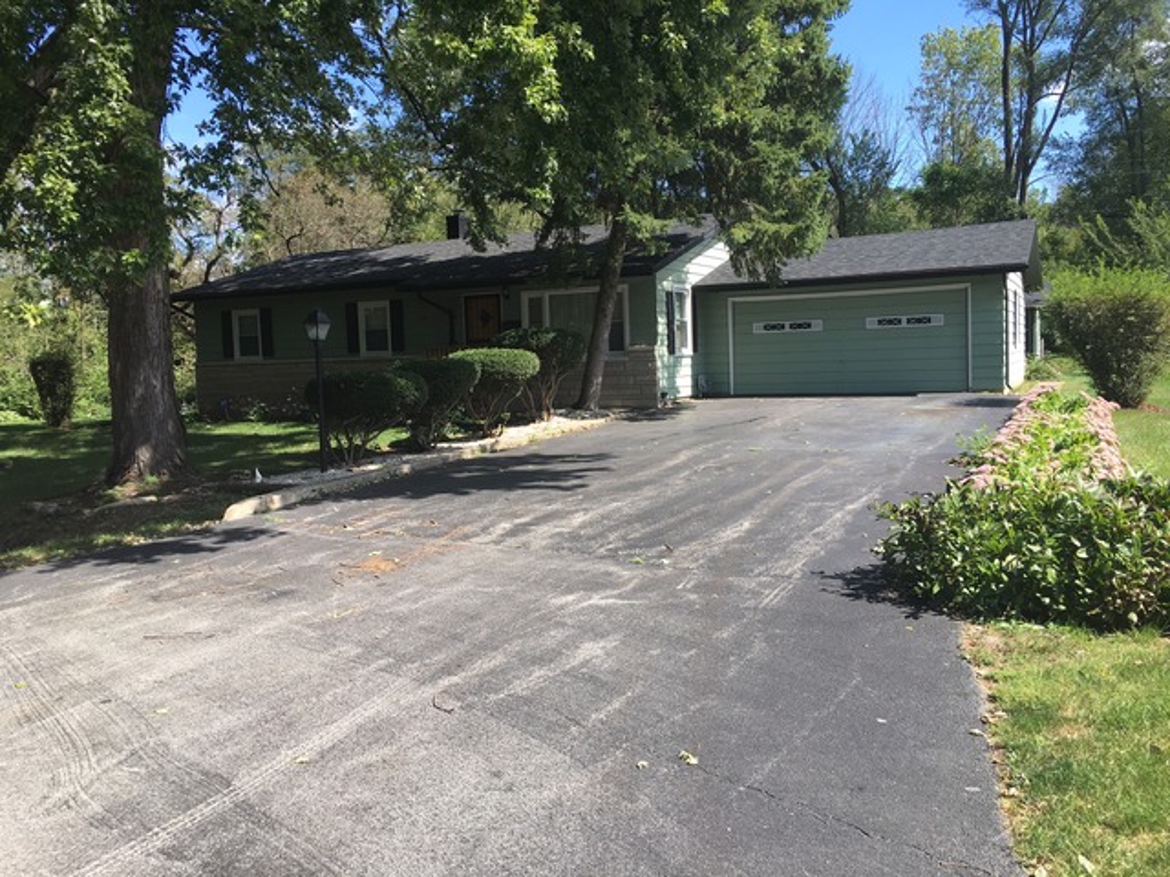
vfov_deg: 48.2
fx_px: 980
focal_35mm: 29
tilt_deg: -3.9
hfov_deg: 61.7
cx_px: 585
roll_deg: +1.2
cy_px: 438
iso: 25
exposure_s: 1/553
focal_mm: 4.15
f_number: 2.2
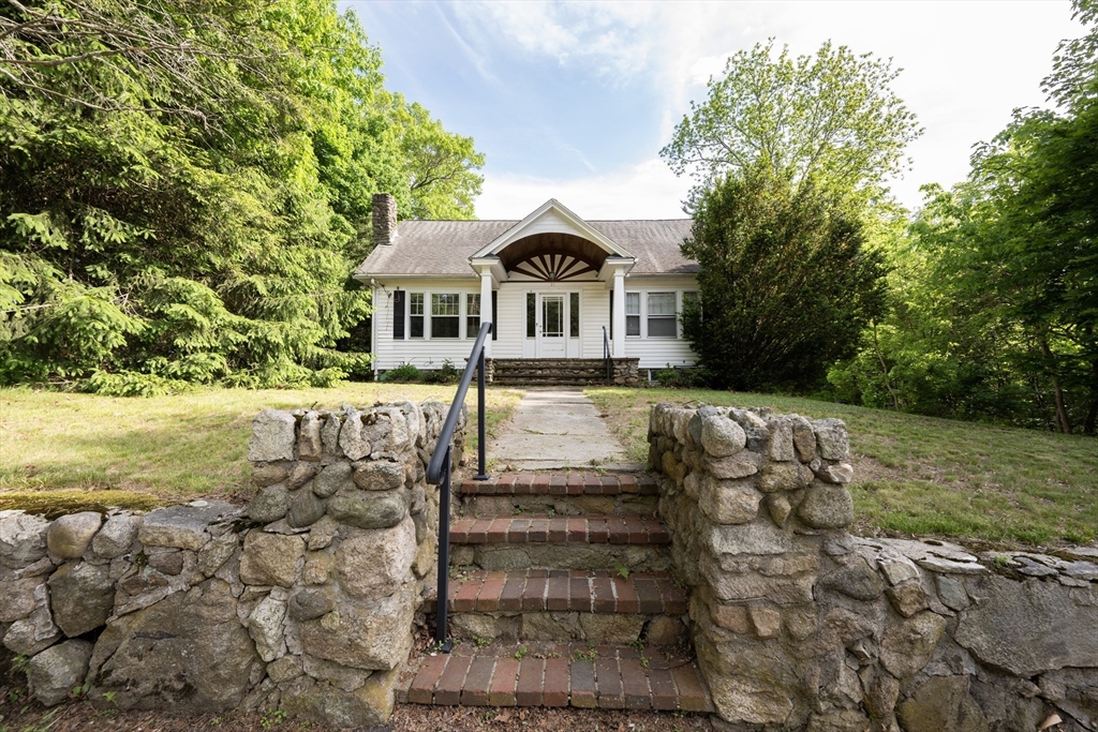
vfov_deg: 81.2
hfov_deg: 104.2
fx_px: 427
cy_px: 366
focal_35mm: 14
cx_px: 549
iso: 250
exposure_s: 1/80
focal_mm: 14
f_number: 10
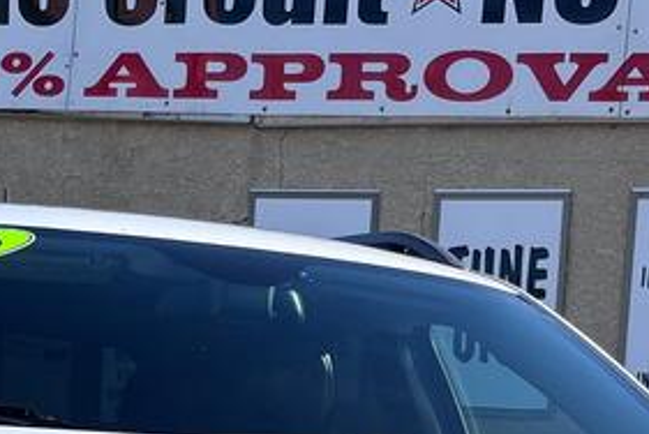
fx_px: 2220
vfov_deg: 10.7
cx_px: 284
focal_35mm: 123
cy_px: 674
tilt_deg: -4.8
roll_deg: -3.2
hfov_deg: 16.6
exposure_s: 1/1667
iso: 50
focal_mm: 5.96
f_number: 1.6
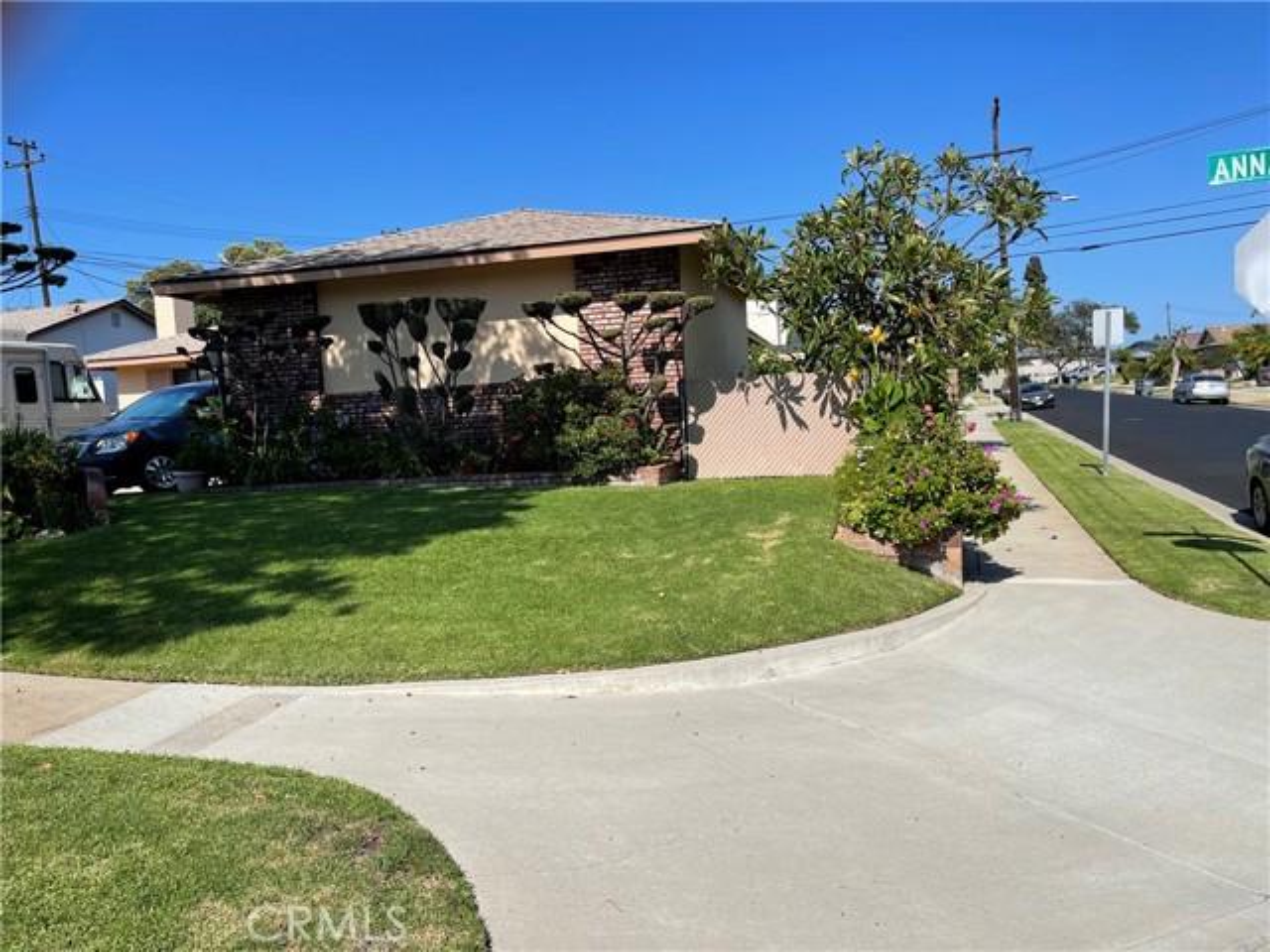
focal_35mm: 25
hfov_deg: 69.4
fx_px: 917
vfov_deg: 54.9
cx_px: 635
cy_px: 476
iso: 32
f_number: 1.6
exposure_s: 1/4717
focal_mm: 5.1
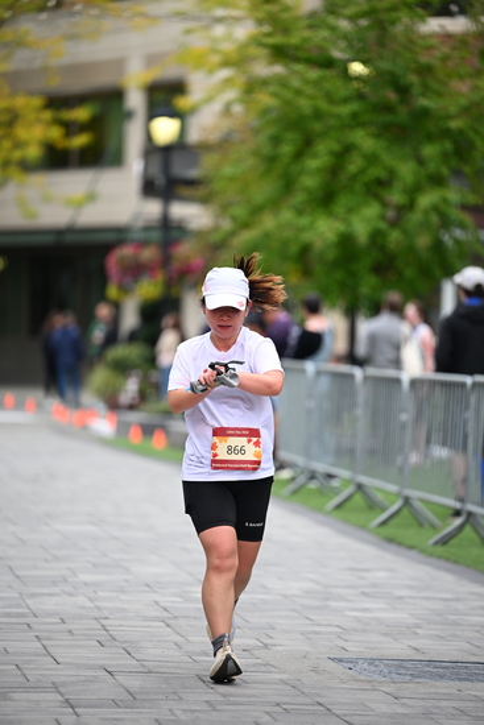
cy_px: 362
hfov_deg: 7.6
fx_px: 3627
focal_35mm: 180
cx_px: 242
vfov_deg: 11.4
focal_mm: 180
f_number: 2.8
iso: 640
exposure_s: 1/2000
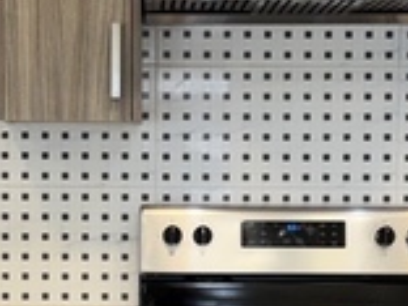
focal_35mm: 133
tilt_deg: -3.1
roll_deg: +0.9
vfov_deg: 11.1
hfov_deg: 14.8
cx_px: 154
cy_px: 238
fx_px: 1568
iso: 125
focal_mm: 5.96
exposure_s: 1/120
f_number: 1.6
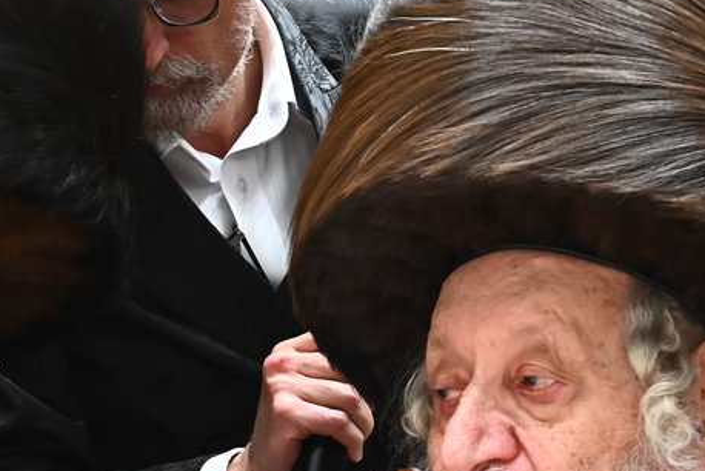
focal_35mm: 171
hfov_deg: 12.0
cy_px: 473
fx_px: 3351
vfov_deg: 8.0
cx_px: 212
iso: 2000
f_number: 6.3
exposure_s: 1/200
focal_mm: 56
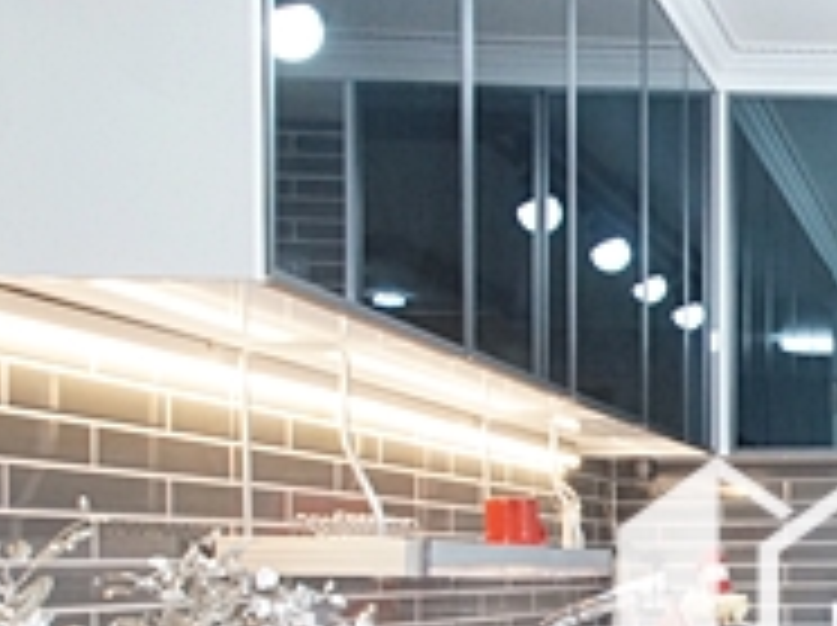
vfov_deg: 23.0
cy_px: 554
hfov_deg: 25.5
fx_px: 1497
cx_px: 1170
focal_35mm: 62
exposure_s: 1/15
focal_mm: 10
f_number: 9
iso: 800
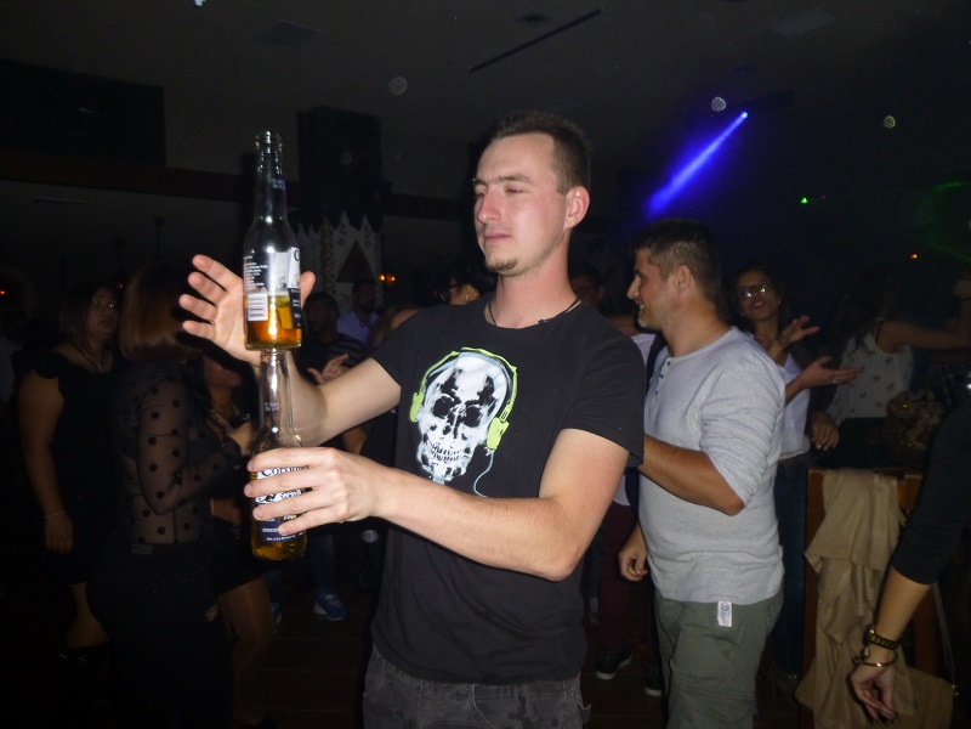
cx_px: 486
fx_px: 701
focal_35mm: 25
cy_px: 364
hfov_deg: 69.4
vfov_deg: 54.9
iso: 250
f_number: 3.1
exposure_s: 1/60
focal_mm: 4.5
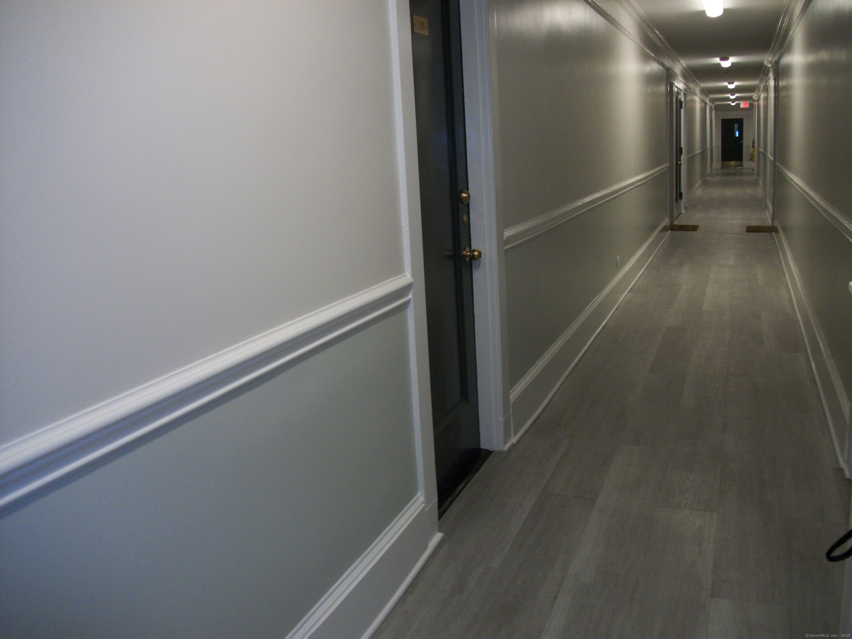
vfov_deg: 44.2
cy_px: 320
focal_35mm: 32
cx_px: 426
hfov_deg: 56.8
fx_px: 788
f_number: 2.9
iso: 160
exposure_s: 1/60
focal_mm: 5.7
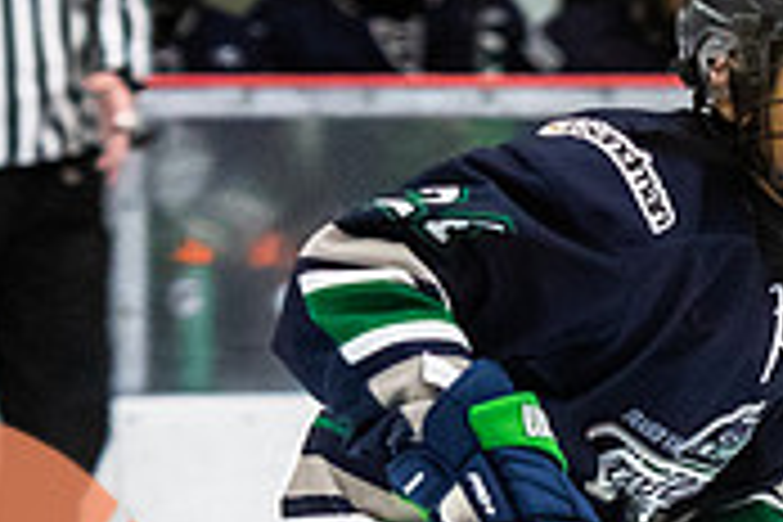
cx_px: 693
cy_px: 382
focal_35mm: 770
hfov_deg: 2.7
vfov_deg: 1.8
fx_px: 16746
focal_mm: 110
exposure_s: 1/640
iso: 1400
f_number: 2.8
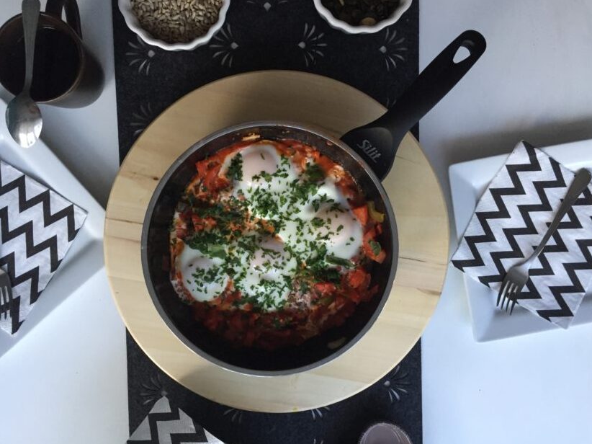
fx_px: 513
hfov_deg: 60.0
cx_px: 294
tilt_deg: -85.4
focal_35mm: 30
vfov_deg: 46.8
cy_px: 217
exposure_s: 1/33
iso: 160
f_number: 2.2
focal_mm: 4.15
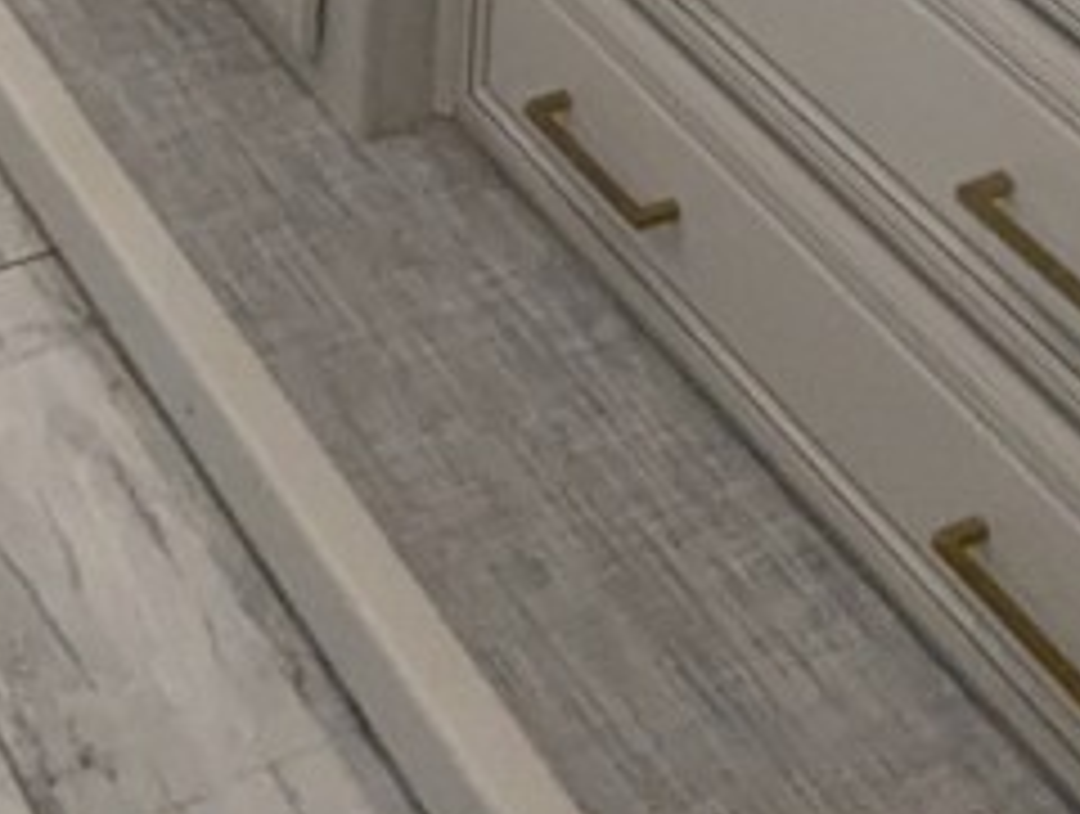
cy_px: -1511
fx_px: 2907
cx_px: 178
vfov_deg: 11.2
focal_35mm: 93
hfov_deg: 20.7
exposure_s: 1/166
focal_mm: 2.35
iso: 290
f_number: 2.2
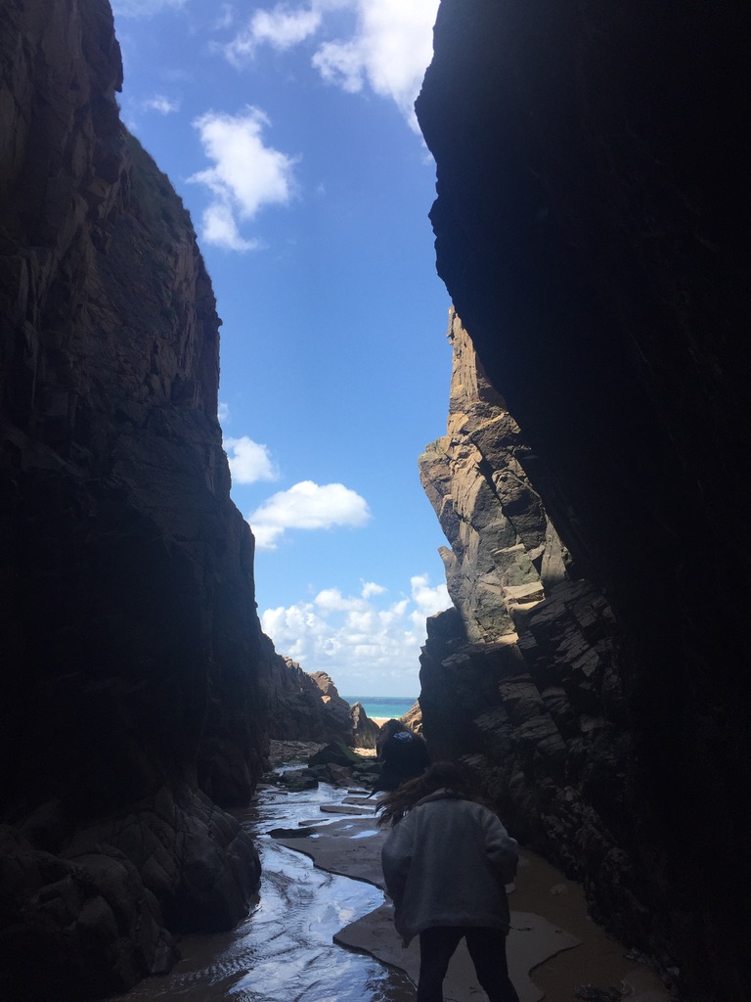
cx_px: 376
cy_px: 501
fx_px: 839
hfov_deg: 48.2
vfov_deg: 61.7
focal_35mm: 29
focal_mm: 4.15
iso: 32
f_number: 2.2
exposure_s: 1/1319
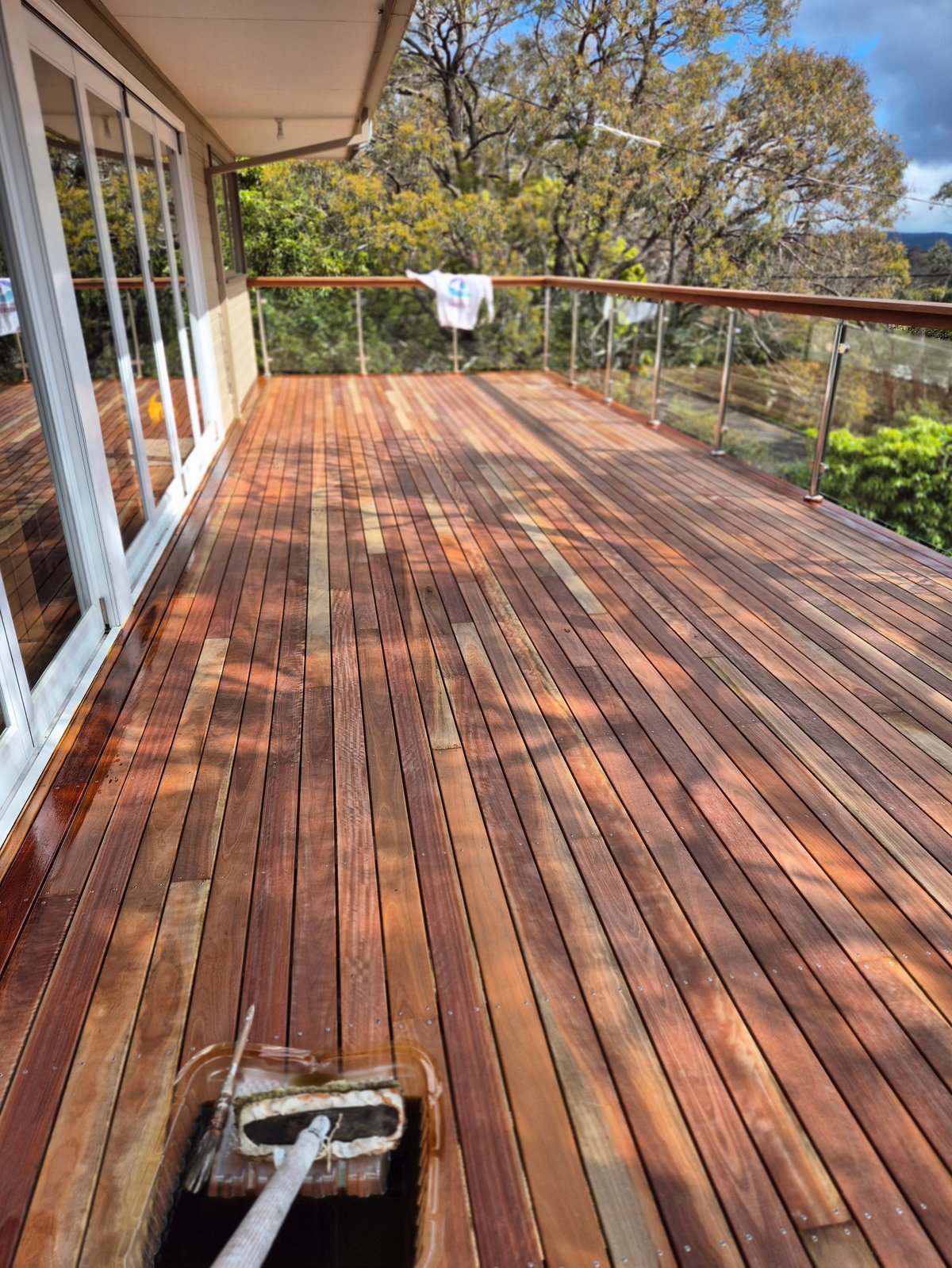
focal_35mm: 23
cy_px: 634
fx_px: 843
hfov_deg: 58.9
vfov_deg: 73.9
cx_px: 476
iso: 25
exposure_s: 1/1014
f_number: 1.8
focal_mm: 5.4
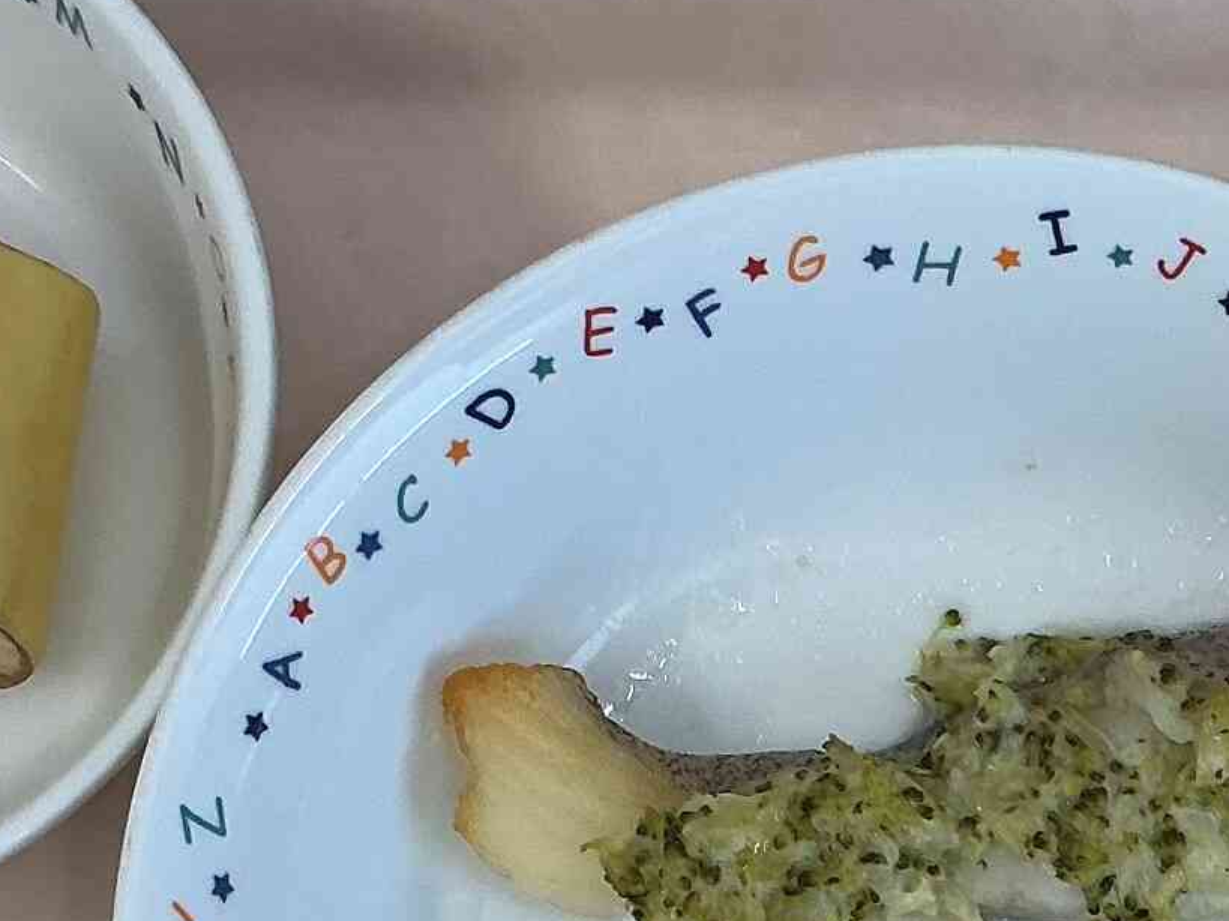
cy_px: 1303
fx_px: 3550
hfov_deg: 19.3
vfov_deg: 14.0
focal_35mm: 100
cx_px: 1072
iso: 40
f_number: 1.8
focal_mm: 3
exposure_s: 1/120
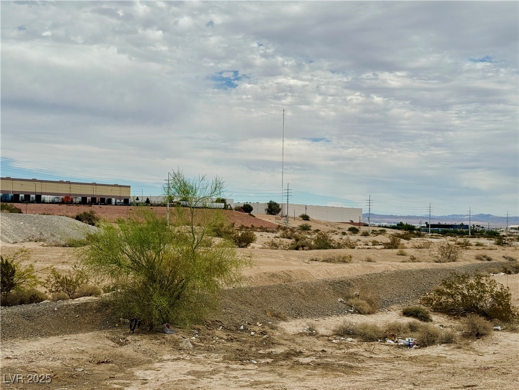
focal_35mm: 48
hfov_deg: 39.7
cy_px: 195
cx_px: 260
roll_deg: -0.7
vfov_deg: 30.3
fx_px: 720
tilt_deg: +0.5
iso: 64
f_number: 1.78
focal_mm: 6.76
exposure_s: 1/7937
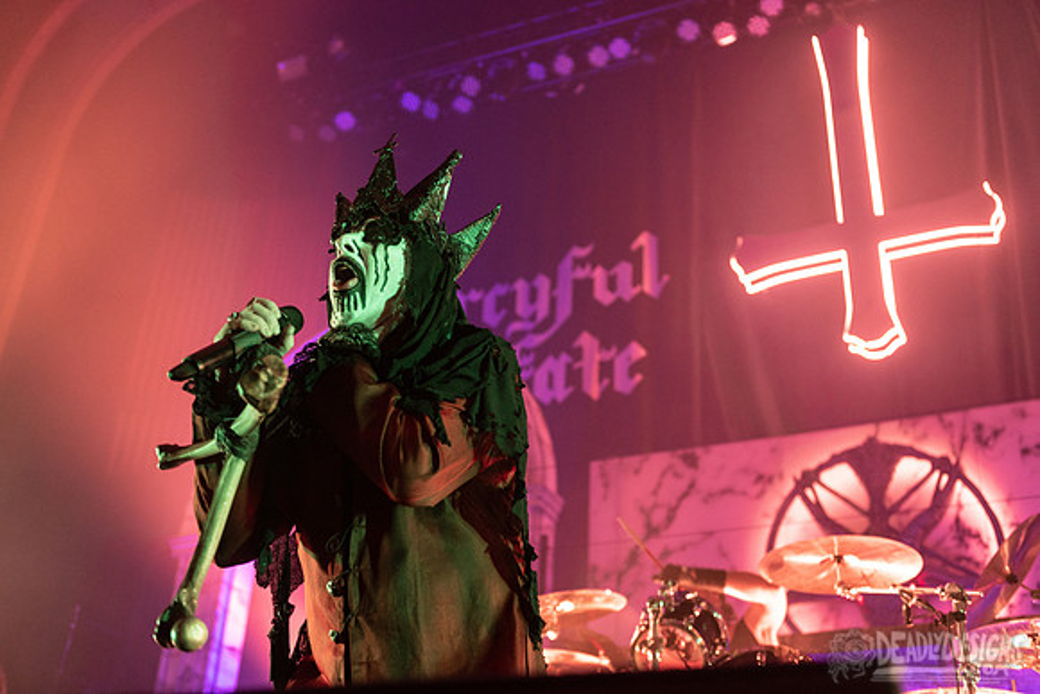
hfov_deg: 46.4
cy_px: 347
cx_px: 520
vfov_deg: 31.9
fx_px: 1214
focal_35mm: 42
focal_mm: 42
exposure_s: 1/250
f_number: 3.2
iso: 2000
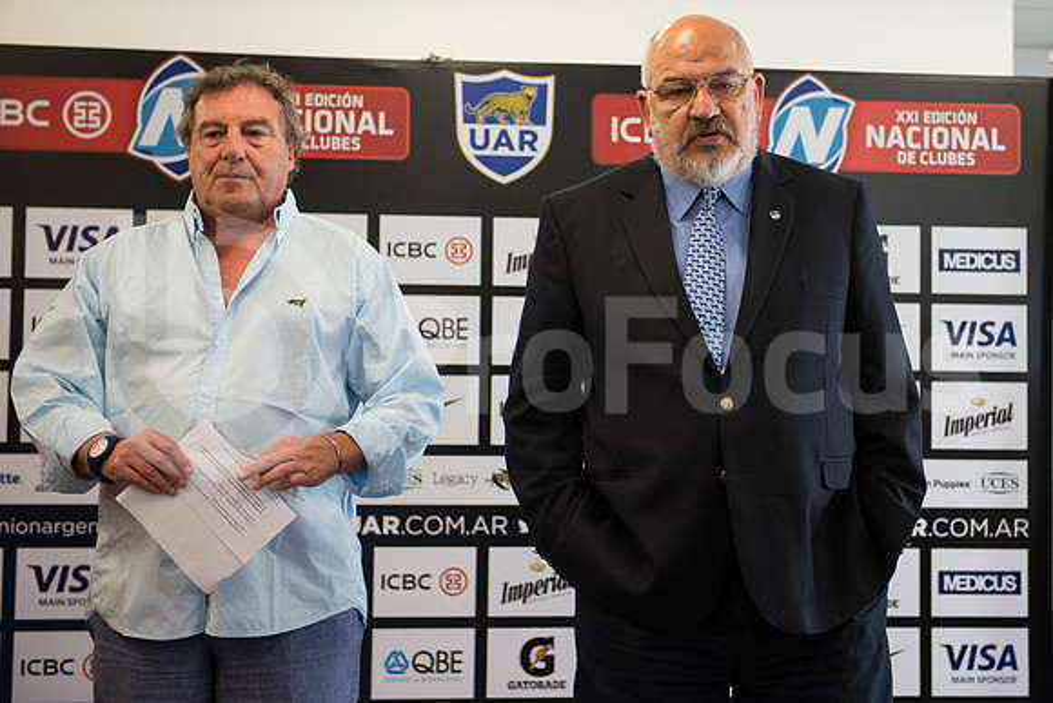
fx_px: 1755
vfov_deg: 22.6
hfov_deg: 33.4
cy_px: 352
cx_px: 526
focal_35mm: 60
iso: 2200
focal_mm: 60
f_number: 3.2
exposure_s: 1/160
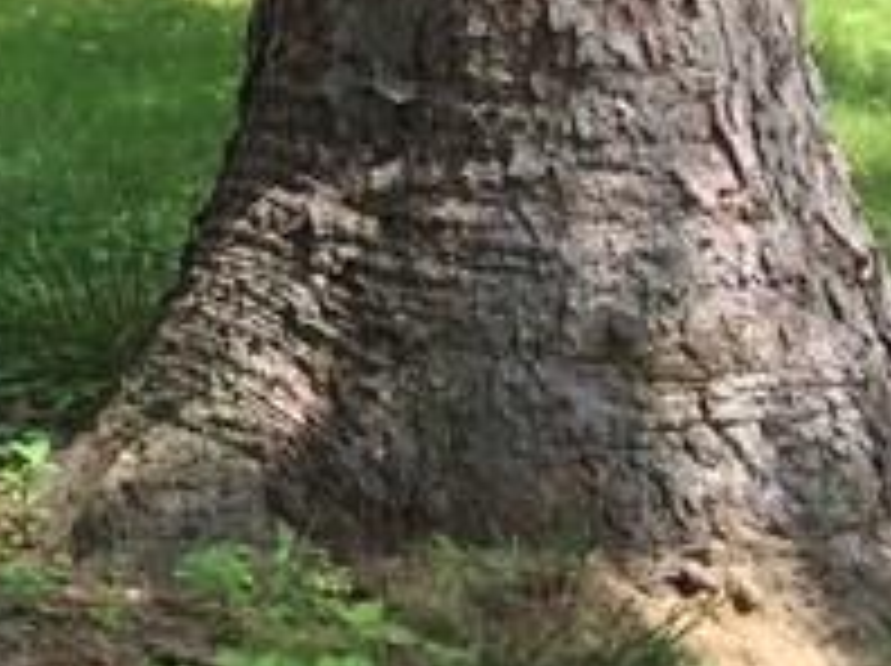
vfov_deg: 9.4
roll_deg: -0.4
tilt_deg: -0.5
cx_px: -792
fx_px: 3856
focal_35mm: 150
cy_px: -544
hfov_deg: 12.0
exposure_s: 1/460
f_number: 2.2
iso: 32
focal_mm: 4.15
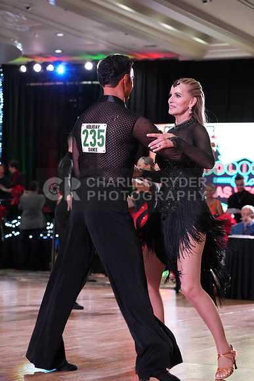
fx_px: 1111
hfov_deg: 13.0
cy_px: 190
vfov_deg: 19.5
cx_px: 127
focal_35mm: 105
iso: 5000
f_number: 5
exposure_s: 1/320
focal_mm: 105
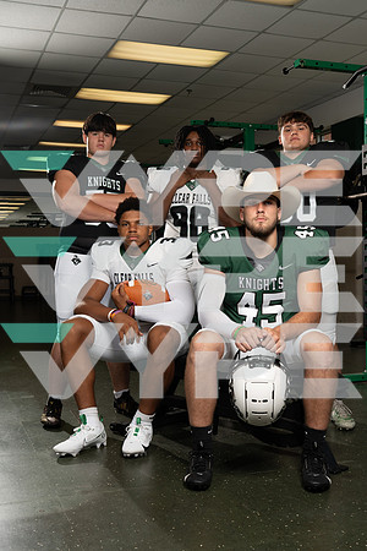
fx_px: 657
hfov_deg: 31.2
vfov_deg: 45.4
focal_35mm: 43
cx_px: 184
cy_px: 276
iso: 400
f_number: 8
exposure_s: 1/250
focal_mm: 43
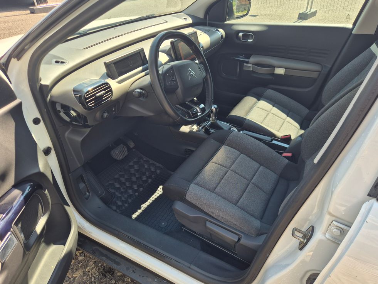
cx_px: 191
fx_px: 262
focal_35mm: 24
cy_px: 146
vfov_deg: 56.8
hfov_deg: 71.6
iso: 25
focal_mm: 5.4
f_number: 1.8
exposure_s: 1/346
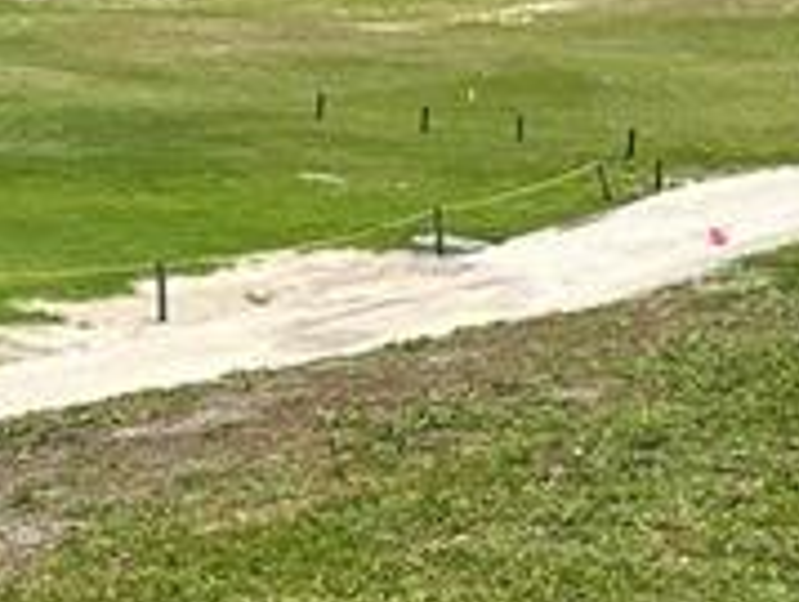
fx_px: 3169
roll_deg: -1.6
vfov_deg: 10.8
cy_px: 143
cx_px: 134
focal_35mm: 137
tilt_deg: -5.8
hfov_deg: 14.3
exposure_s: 1/6623
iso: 80
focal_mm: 6.86
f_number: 1.78
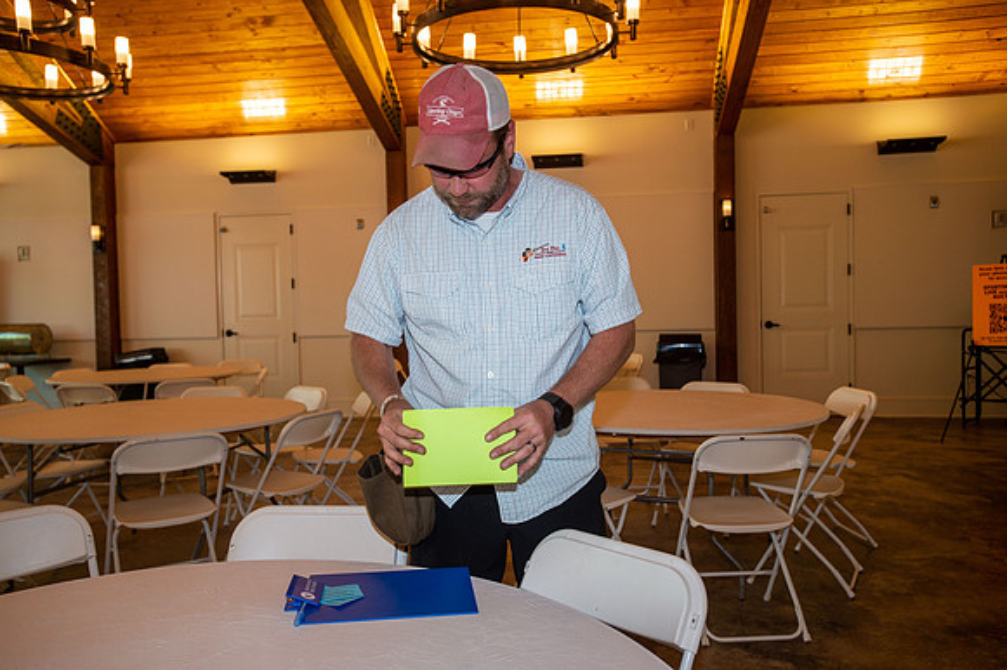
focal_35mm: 28
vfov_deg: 46.4
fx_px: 783
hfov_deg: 65.5
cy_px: 335
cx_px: 504
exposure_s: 1/125
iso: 1000
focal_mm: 28
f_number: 5
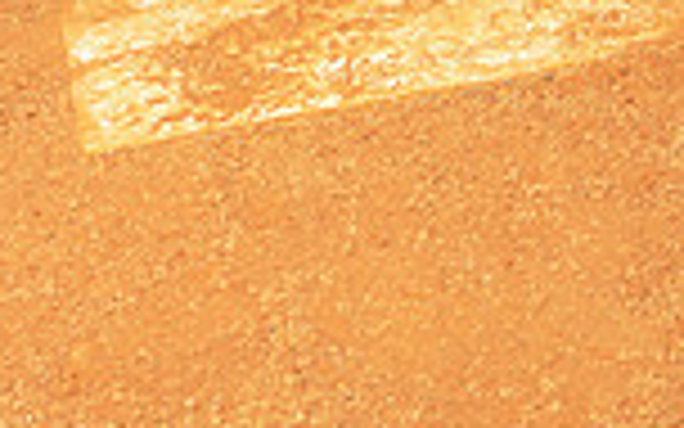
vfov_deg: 9.9
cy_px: -572
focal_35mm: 118
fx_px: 2200
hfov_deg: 17.5
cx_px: 112
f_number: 4.5
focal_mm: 39
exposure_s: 1/400
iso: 160
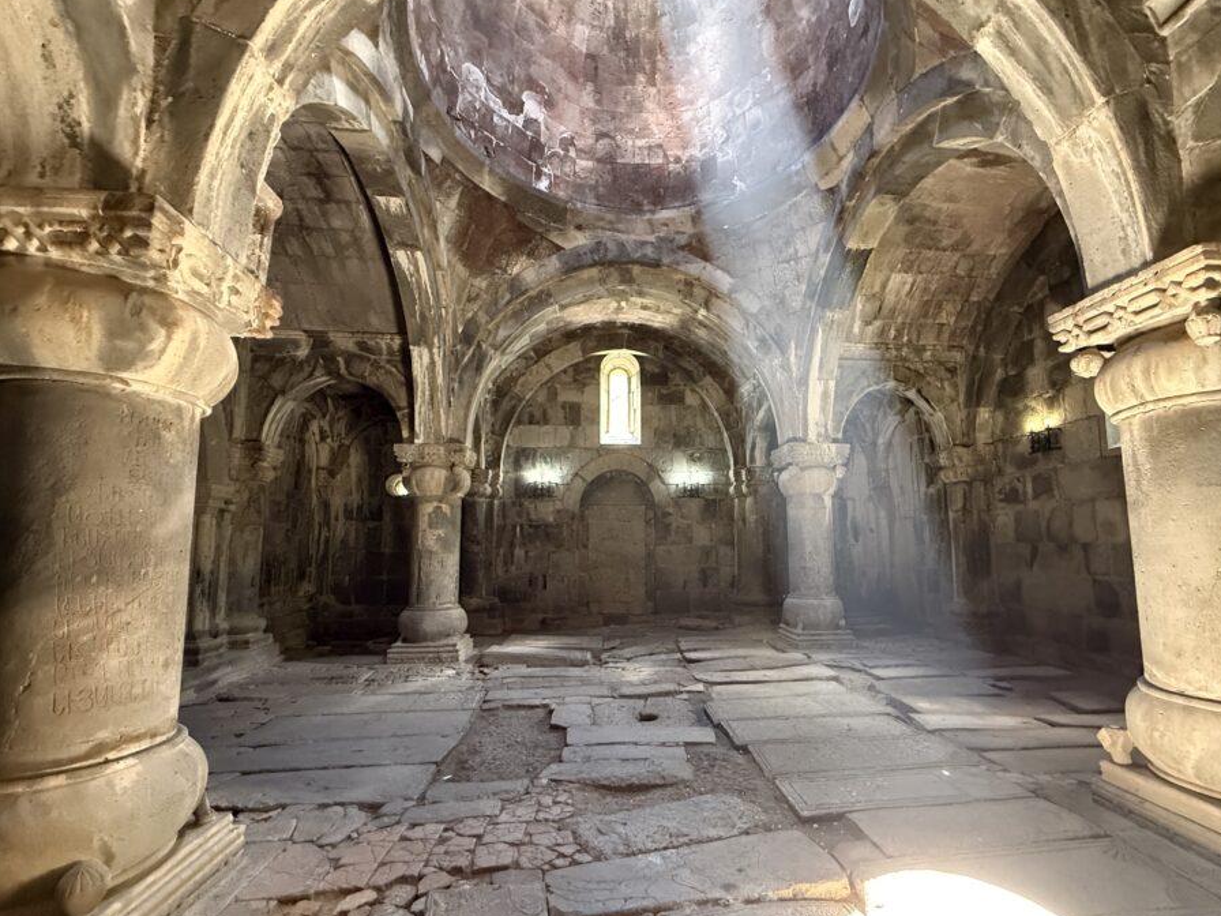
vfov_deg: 78.0
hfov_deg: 94.4
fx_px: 564
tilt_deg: +6.2
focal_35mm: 16
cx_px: 653
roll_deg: +0.8
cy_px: 487
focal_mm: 2.22
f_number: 2.2
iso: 1000
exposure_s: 1/50
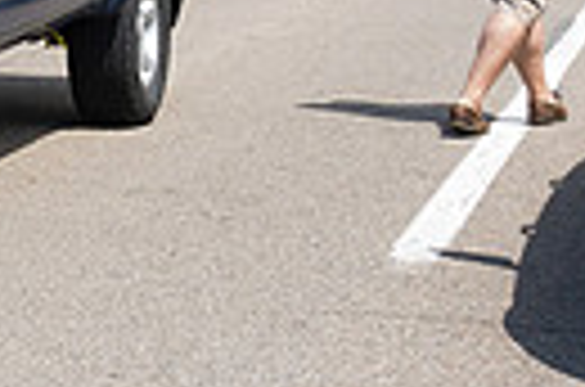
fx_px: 2902
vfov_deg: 7.6
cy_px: -16
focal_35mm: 179
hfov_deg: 10.9
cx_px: -423
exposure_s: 1/800
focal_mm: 40
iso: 1000
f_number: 7.1
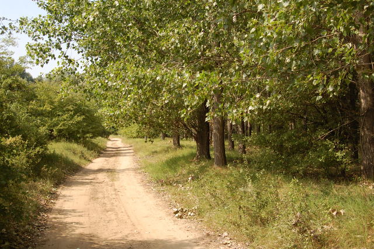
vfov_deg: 28.0
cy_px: 124
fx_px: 498
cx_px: 187
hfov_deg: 41.1
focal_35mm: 48
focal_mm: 32
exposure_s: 1/320
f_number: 9
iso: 400
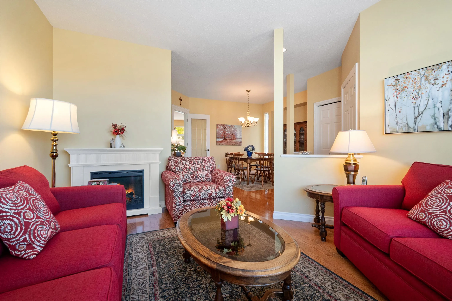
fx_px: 188
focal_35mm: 15
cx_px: 226
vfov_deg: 77.3
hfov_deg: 100.4
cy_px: 150
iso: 250
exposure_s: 1/13
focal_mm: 10
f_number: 9
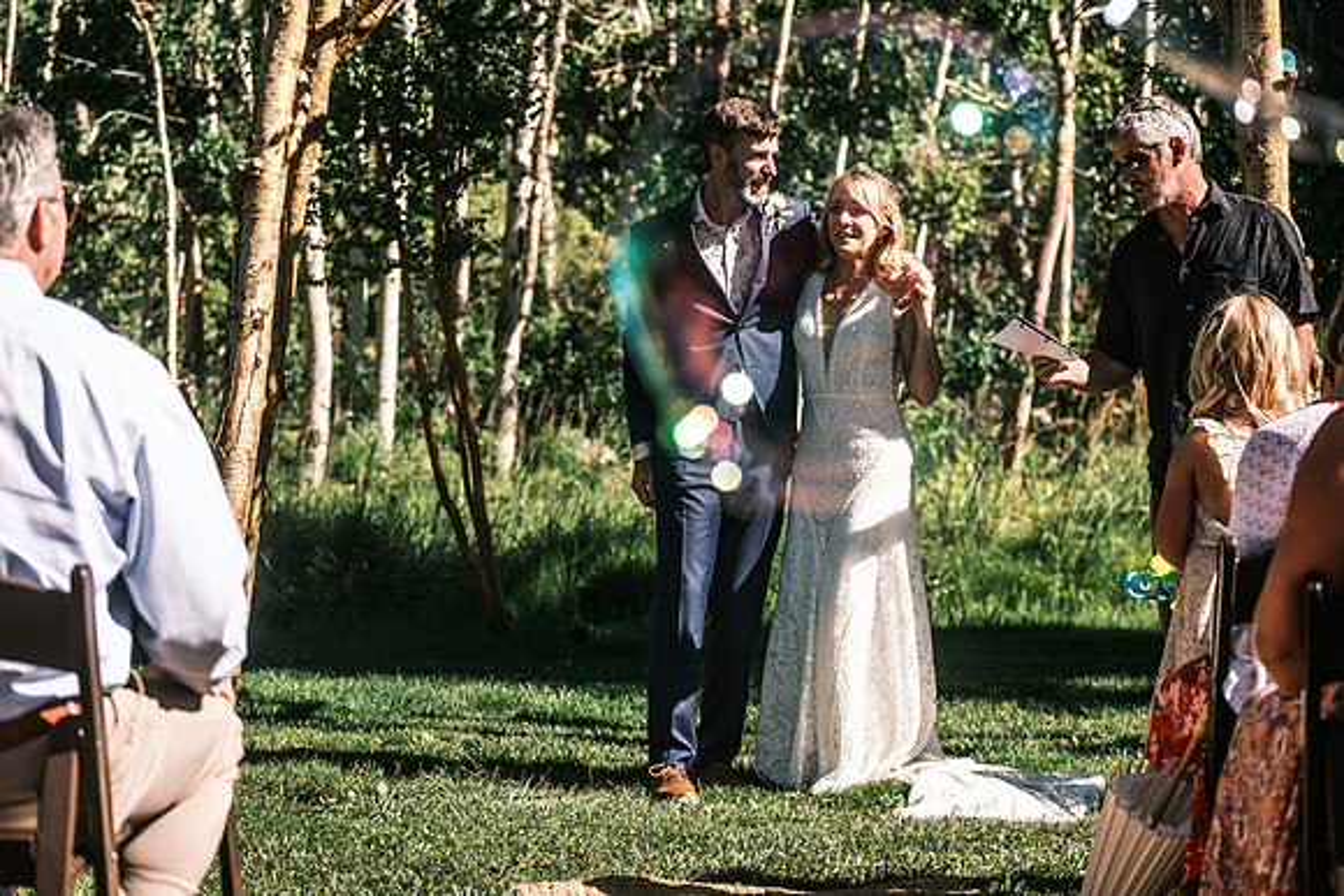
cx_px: 672
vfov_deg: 15.5
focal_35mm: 88
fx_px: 3286
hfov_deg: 23.1
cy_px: 448
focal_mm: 58.7
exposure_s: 1/850
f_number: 3.2
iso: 160
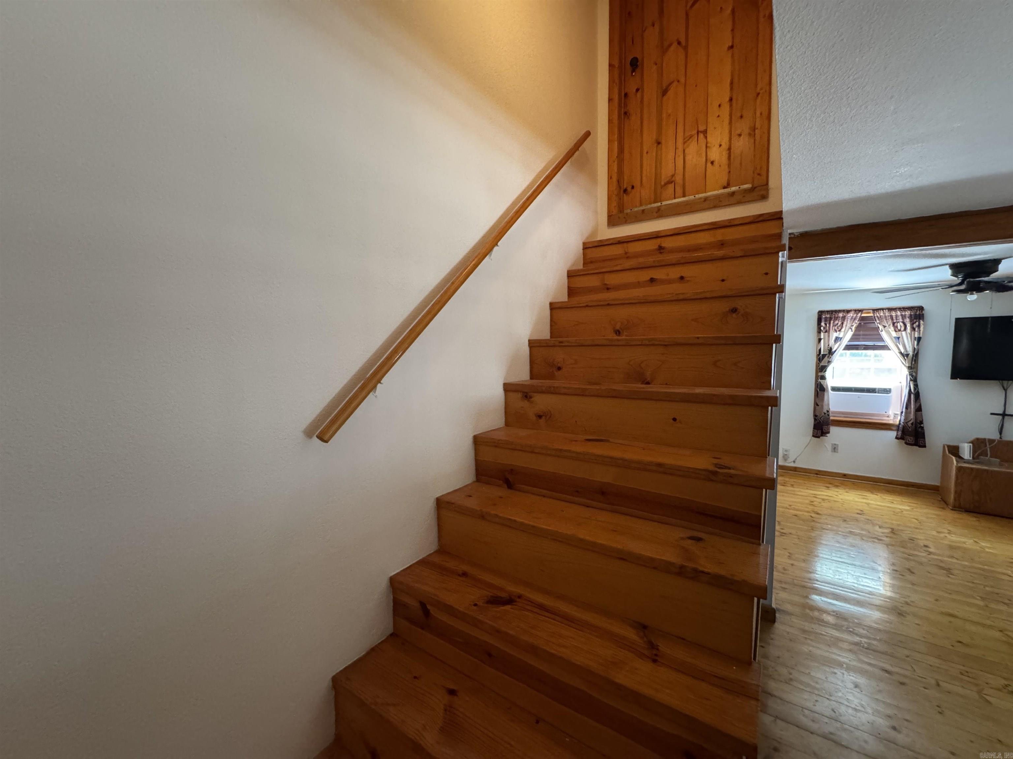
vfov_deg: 85.7
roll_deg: +0.2
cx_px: 506
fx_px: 410
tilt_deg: -5.0
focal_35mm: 14
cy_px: 380
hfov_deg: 102.1
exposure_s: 1/60
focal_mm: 2.22
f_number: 2.2
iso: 800
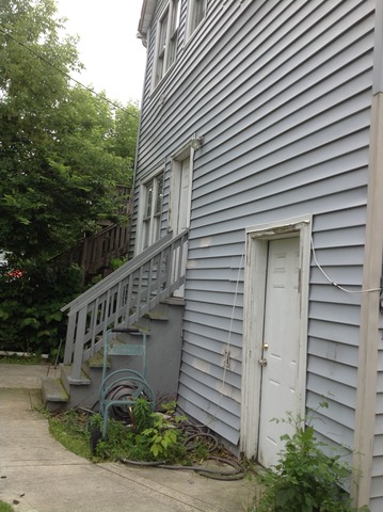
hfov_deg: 40.6
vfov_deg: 52.7
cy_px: 256
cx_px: 192
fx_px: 517
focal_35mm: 35
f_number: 2.4
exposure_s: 1/521
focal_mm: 4.28
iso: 50
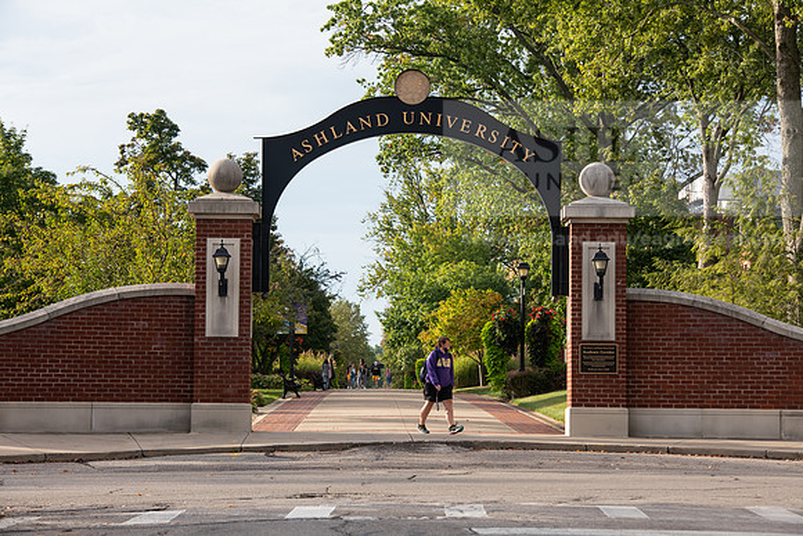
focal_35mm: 116
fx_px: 2588
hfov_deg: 17.6
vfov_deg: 11.8
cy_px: 268
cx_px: 402
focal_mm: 116
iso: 400
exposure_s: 1/400
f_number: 8
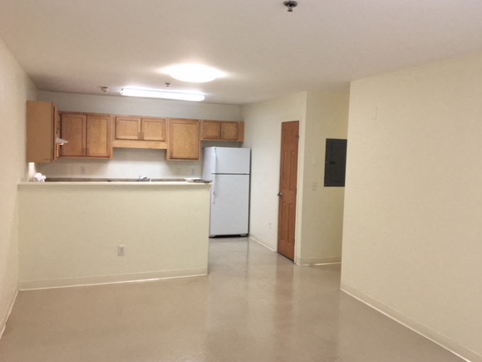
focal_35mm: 32
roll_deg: -1.6
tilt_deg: -3.0
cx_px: 253
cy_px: 176
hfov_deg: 56.8
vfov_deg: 44.2
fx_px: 446
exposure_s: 1/30
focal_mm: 4.15
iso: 40
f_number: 2.2
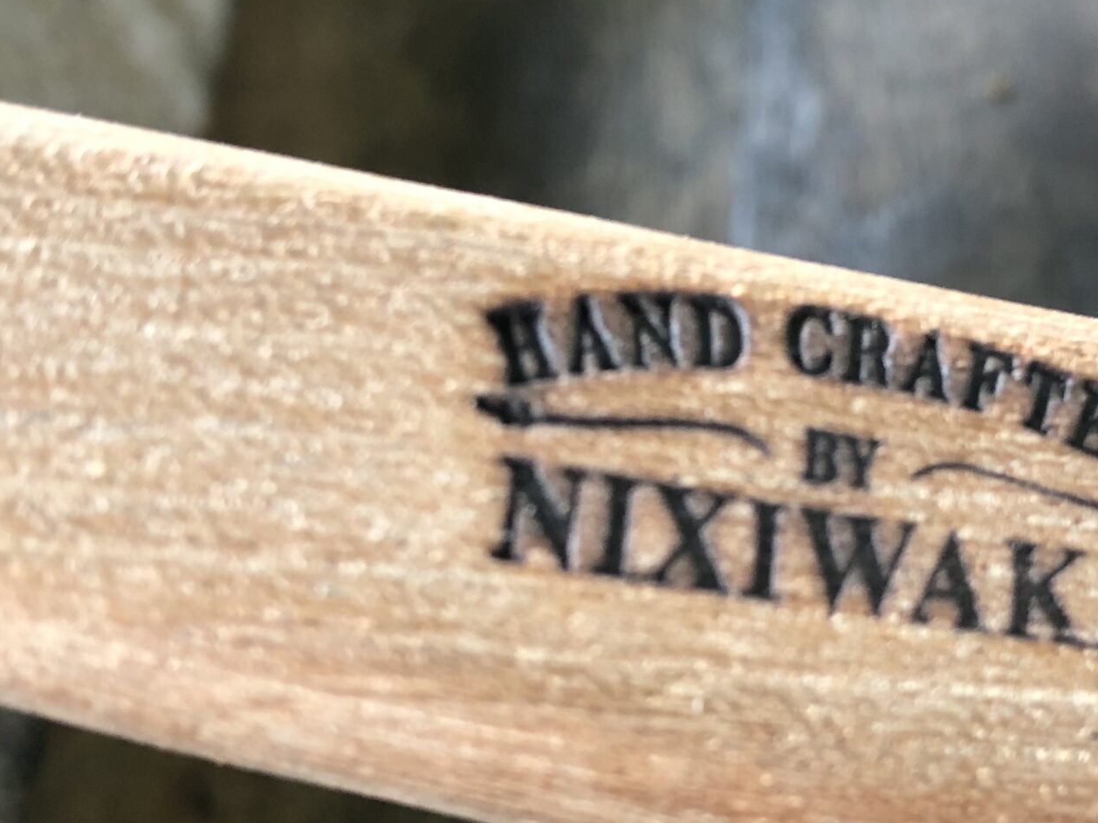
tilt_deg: -47.5
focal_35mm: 57
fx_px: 1808
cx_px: 724
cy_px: 553
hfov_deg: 33.5
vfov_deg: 25.5
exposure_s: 1/15
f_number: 1.8
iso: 40
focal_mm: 3.99
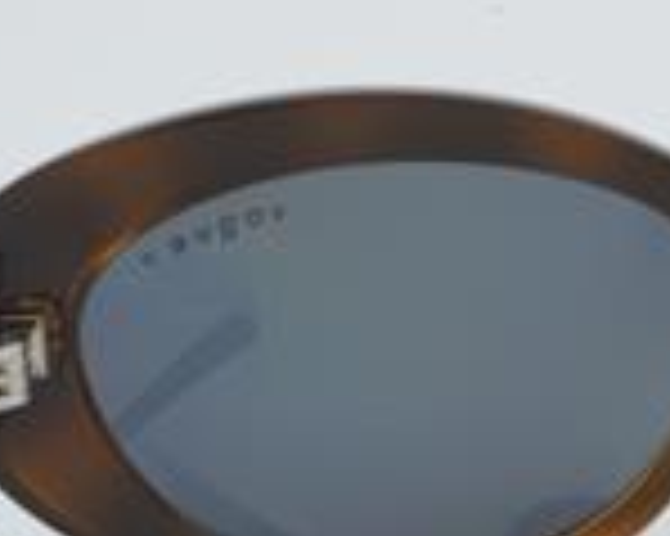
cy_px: 347
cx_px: 827
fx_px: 3745
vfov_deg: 8.2
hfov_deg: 10.1
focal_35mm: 189
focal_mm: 50
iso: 100
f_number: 32
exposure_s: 1/3
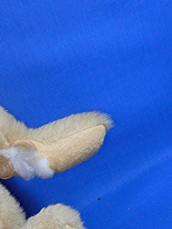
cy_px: 194
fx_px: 490
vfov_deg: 25.7
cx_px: 31
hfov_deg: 19.7
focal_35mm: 74
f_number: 3.7
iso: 294
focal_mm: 7.1
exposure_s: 1/30
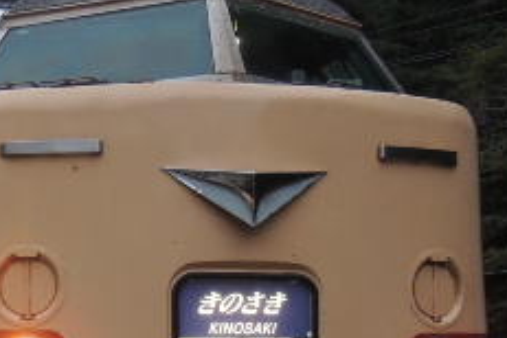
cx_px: 11
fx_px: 2028
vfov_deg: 9.5
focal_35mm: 144
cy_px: 309
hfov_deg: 14.1
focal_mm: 8.9
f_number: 3.6
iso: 400
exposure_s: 1/50
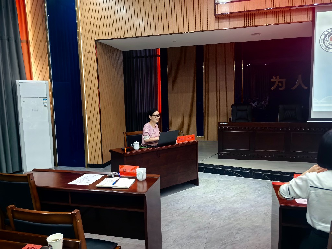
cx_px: 166
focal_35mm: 27
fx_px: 259
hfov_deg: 65.3
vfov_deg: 51.4
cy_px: 124
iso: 1600
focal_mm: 5.75
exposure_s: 1/280
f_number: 2
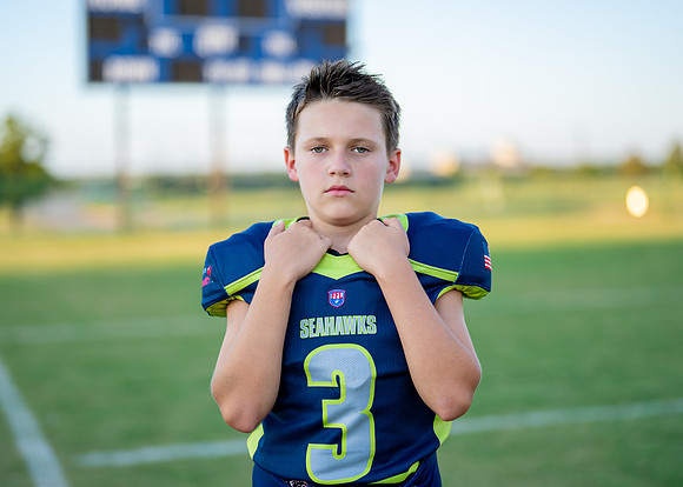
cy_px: 245
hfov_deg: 30.1
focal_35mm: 65
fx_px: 1269
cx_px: 338
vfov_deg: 21.7
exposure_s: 1/2000
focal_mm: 50
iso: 160
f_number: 1.2
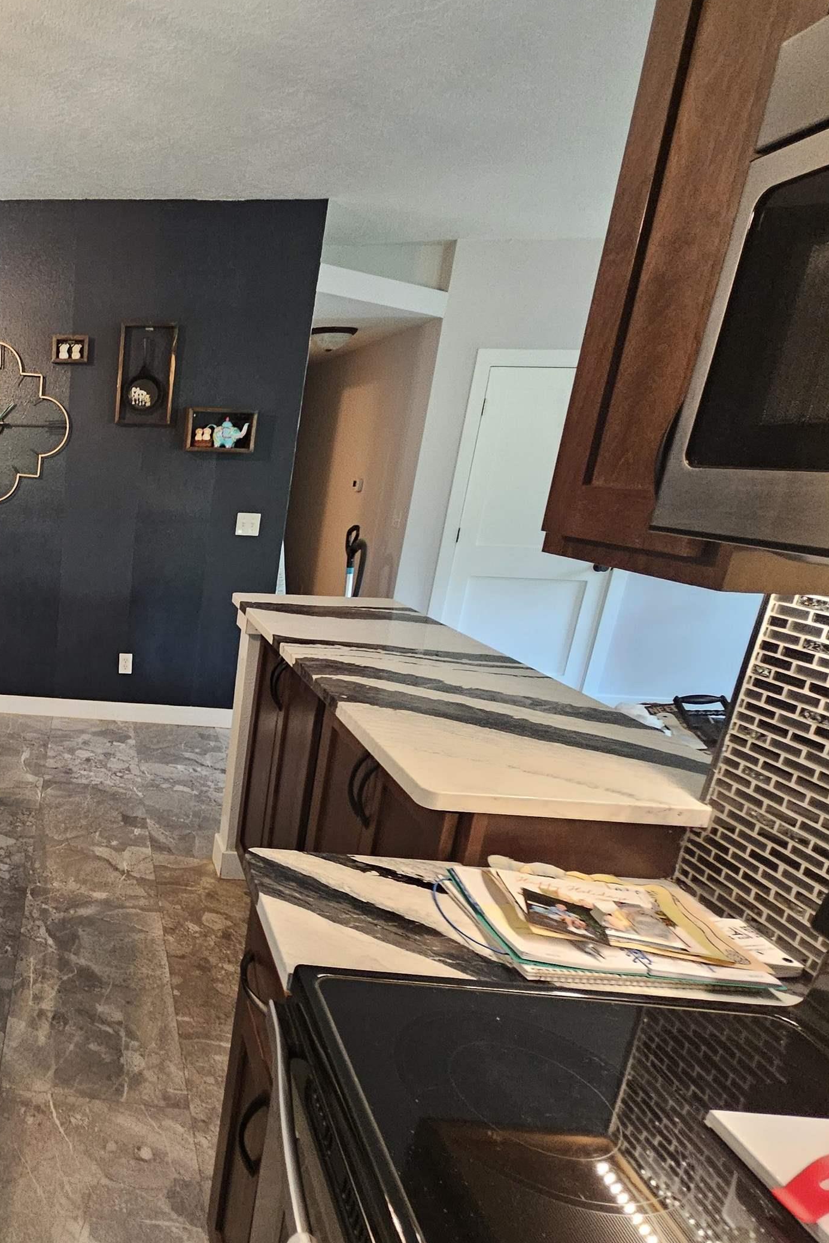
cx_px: 2
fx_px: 691
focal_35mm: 20
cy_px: 672
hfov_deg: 50.3
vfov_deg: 83.8
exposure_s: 1/30
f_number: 2.2
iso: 500
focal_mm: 2.2
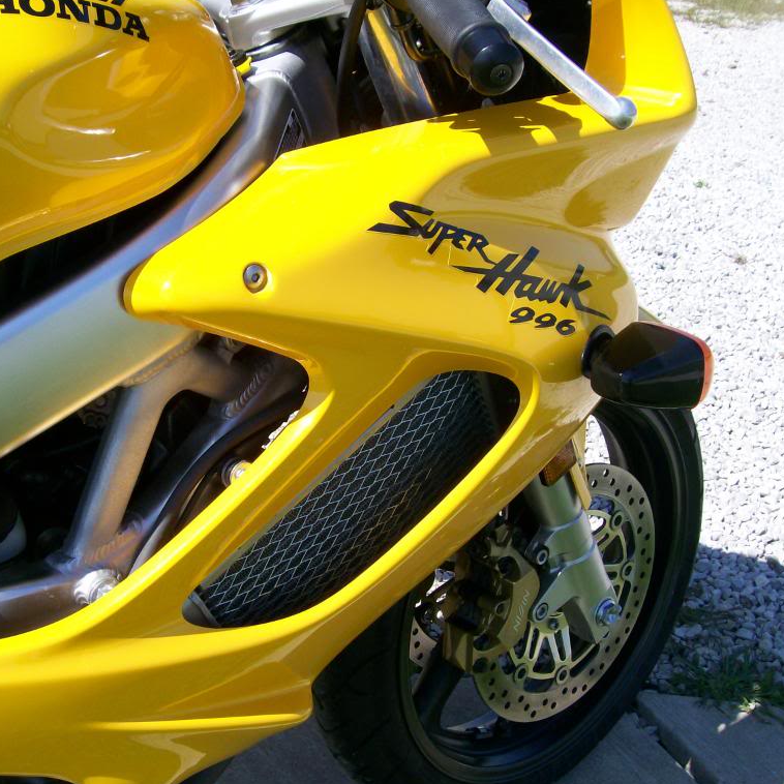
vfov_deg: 39.2
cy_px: 391
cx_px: 275
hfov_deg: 38.8
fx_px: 1102
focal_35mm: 43
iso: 80
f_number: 4.8
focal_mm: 6
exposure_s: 1/449
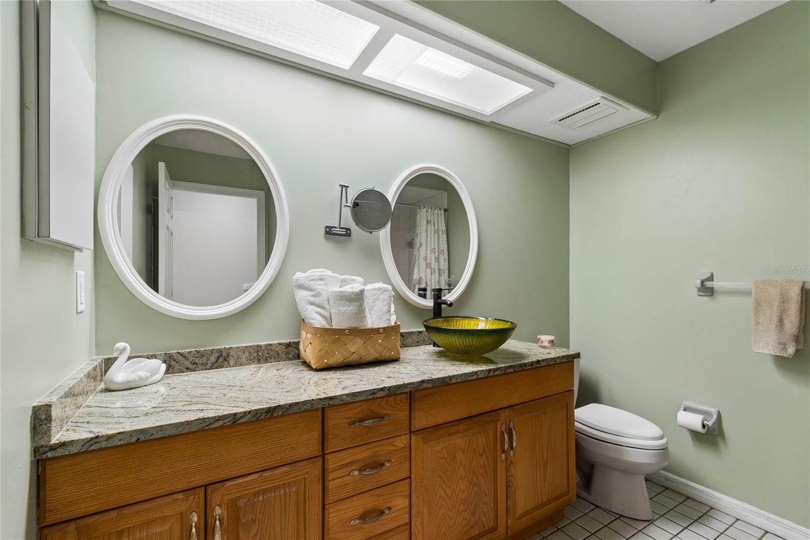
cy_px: 270
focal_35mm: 15
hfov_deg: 100.4
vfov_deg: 77.3
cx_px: 405
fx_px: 337
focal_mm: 10
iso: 100
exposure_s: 1/6
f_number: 7.1
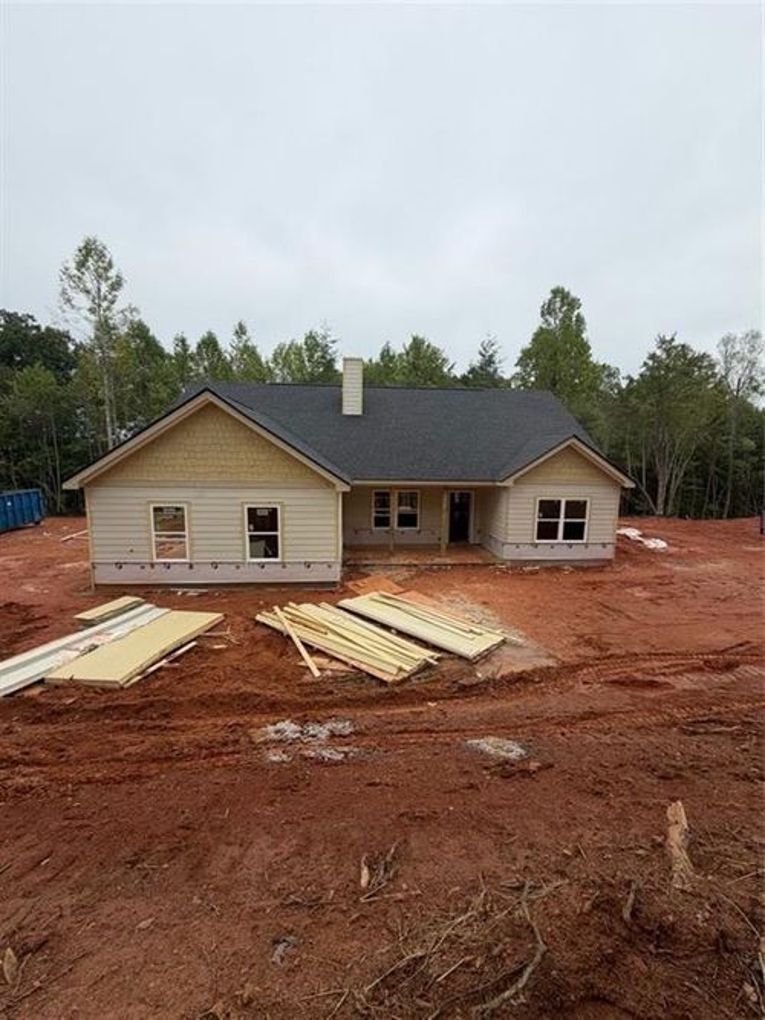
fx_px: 413
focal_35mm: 14
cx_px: 382
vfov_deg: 102.1
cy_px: 510
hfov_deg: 85.7
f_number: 2.2
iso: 25
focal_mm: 2.22
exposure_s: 1/770
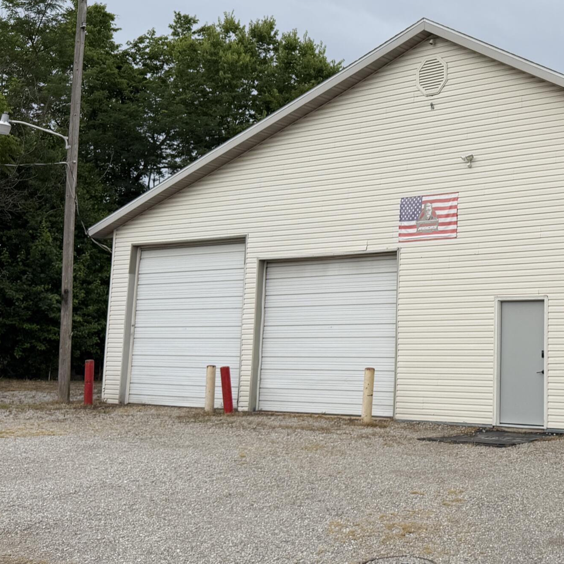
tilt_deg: +4.1
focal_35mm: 48
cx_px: 534
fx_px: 885
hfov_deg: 33.1
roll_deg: +0.2
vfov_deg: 35.3
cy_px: 254
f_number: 1.78
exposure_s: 1/3584
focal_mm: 6.76
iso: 80
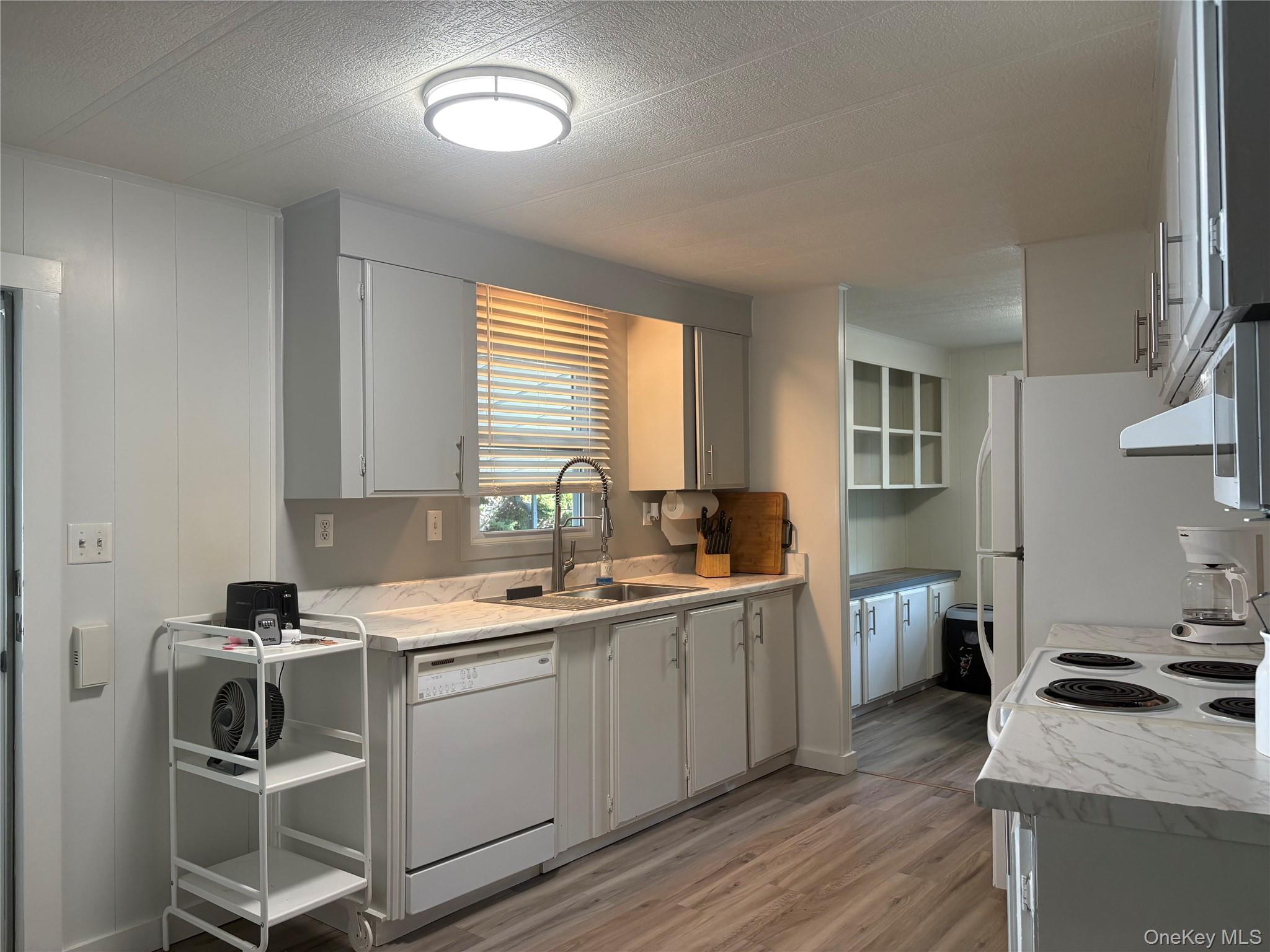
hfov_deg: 67.3
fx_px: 954
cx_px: 635
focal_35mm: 26
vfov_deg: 53.1
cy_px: 476
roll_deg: +0.5
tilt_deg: +1.7
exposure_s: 1/60
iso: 80
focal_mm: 5.96
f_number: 1.6
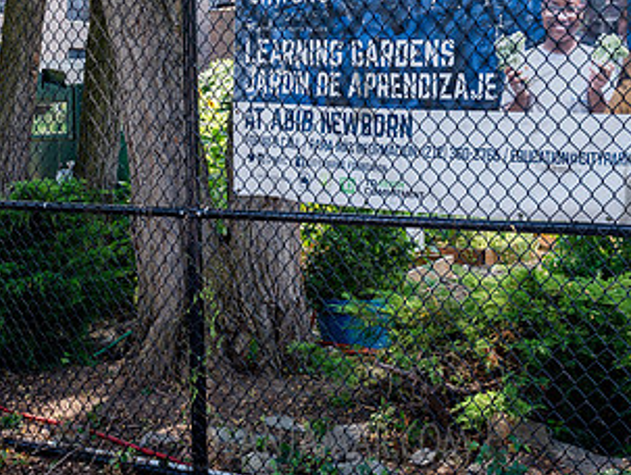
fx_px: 1040
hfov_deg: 33.7
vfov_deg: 25.2
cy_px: 86
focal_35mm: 57
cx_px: 362
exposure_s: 1/400
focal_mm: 31
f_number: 4
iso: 500
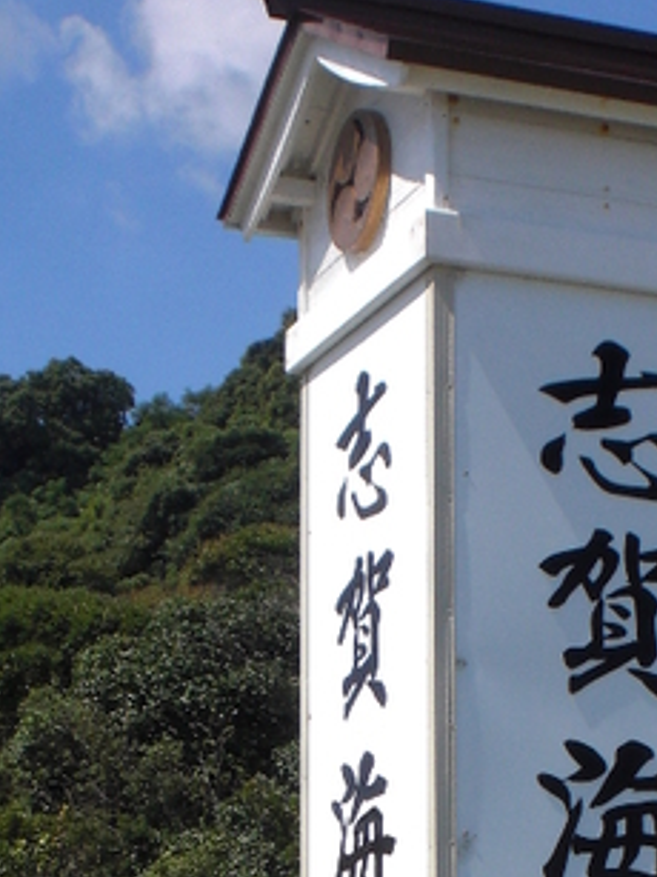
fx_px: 2507
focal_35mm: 99
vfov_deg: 19.1
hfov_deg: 14.8
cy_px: 940
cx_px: 546
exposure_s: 1/400
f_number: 5.6
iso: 64
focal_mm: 6.3
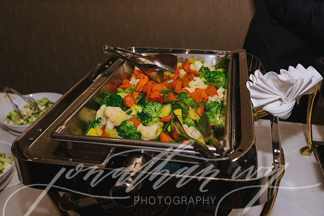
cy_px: 108
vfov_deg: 37.9
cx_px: 162
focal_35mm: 35
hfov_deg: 54.4
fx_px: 315
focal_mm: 35
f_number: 4
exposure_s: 1/160
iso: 800
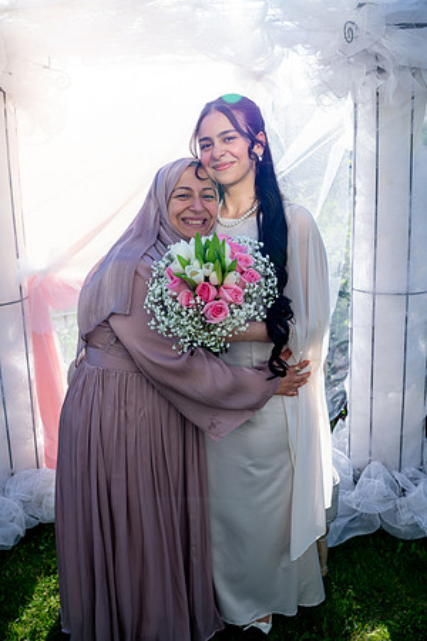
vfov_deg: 65.5
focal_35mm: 28
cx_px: 214
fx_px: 498
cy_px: 320
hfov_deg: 46.4
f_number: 3.5
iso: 200
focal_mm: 28
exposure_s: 1/500
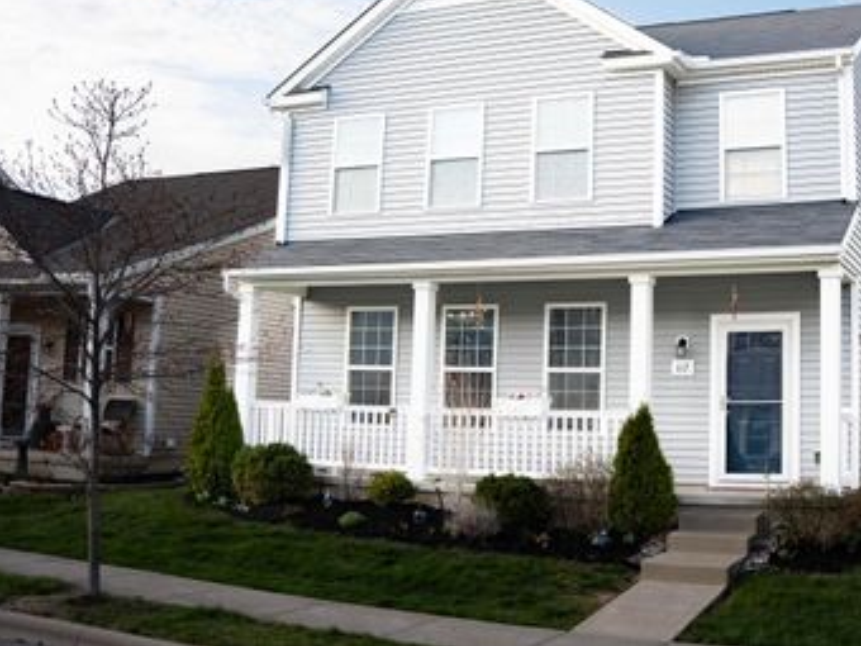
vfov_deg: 34.3
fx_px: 1037
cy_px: 227
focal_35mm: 42
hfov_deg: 44.3
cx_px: 582
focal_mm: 29.5
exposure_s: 1/160
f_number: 5.6
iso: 100
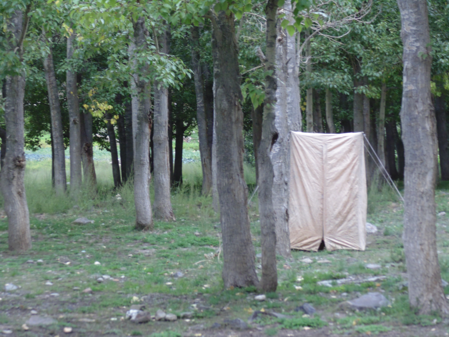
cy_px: 168
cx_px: 224
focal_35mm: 132
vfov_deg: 11.2
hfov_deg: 14.9
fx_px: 1712
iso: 200
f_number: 4.7
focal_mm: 23.6
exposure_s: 1/60
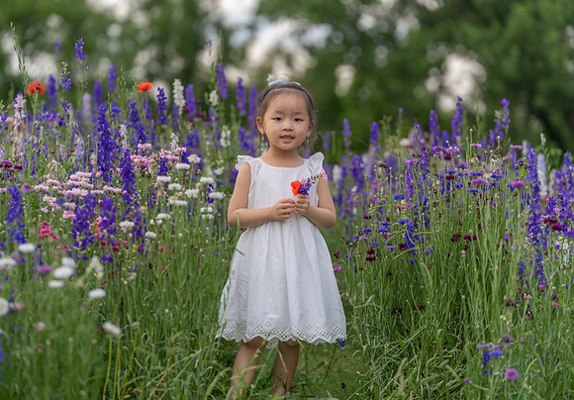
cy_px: 191
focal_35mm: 142
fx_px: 2301
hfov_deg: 14.2
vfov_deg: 9.9
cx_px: 260
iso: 640
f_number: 3.2
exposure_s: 1/1250
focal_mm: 132
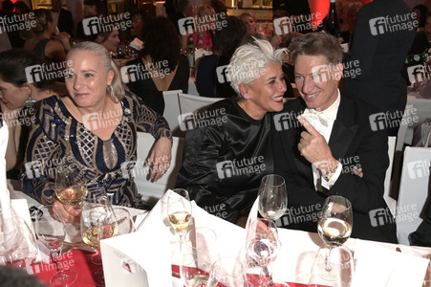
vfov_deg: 49.5
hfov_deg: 69.4
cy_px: 144
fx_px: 311
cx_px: 216
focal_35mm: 26
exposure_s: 1/100
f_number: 5.6
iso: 1000
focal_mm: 26
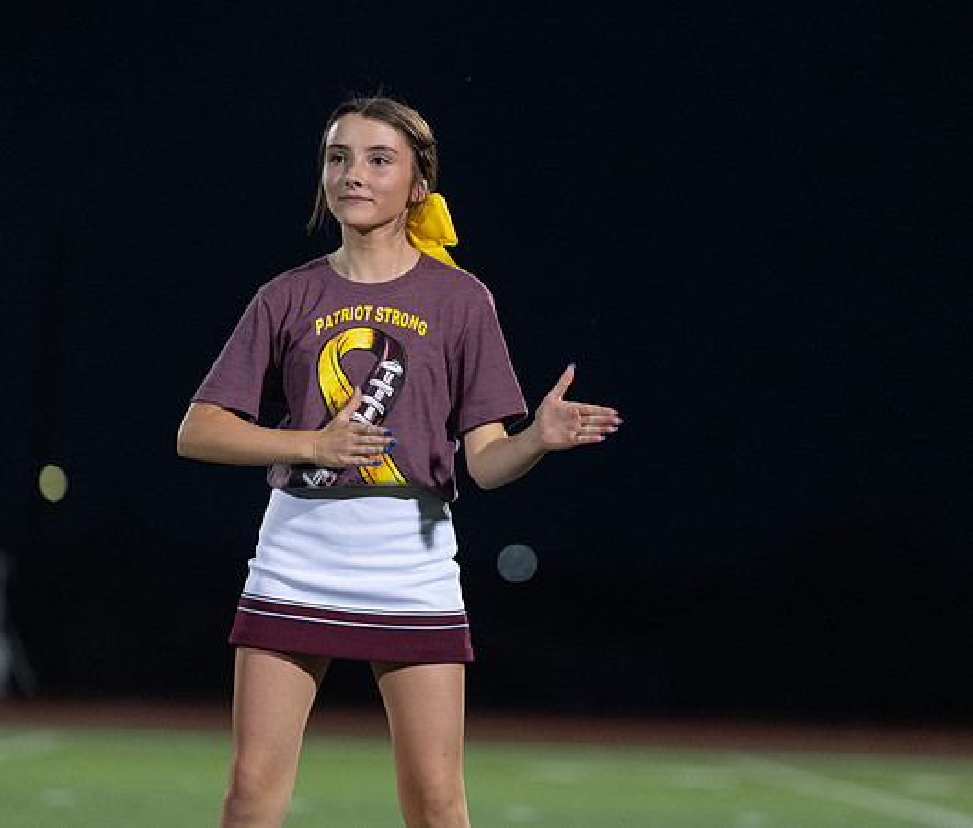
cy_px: 414
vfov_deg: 7.7
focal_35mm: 208
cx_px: 484
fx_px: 6136
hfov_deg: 9.1
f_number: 2.8
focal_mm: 178
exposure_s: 1/1000
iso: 5000
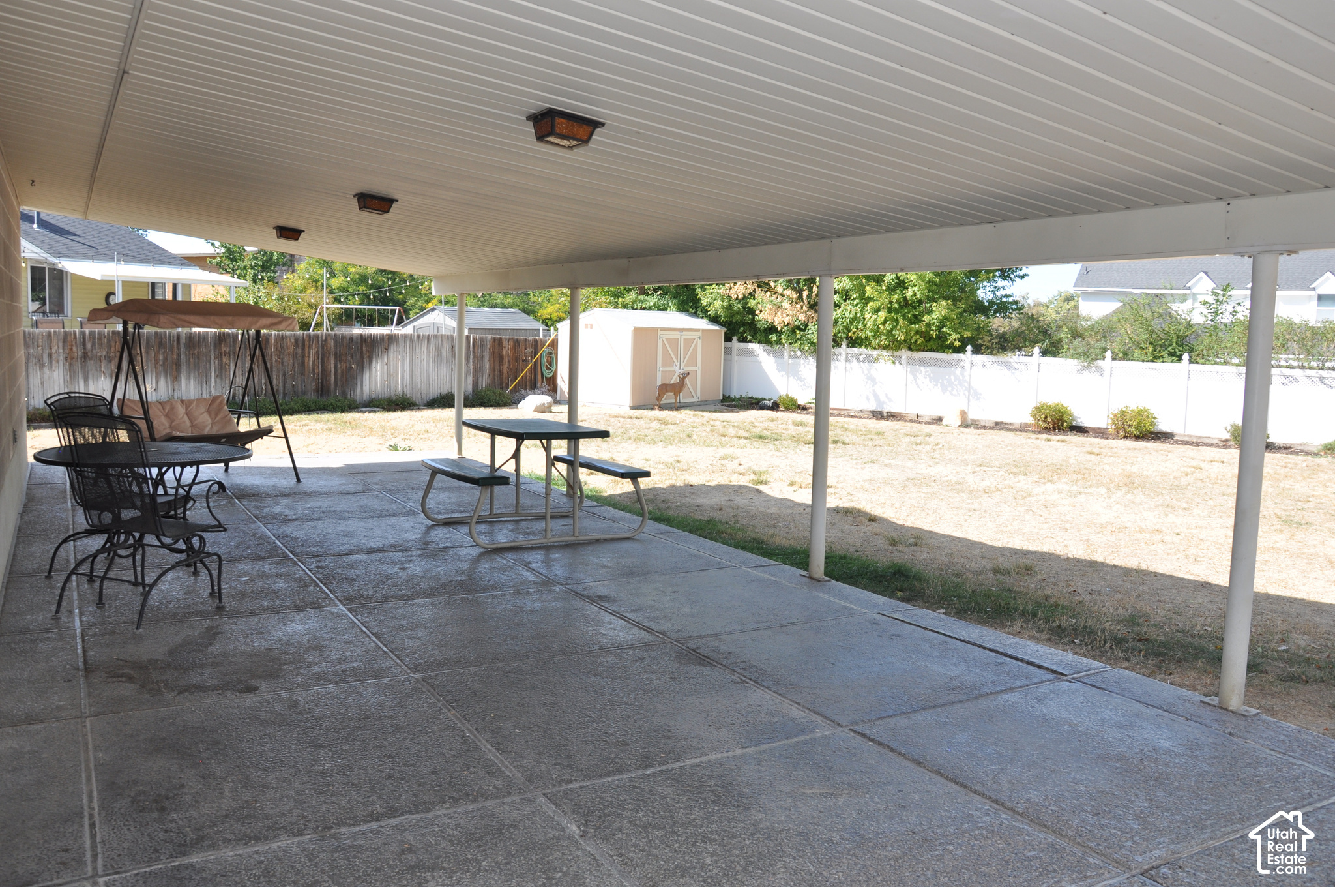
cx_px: 668
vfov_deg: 47.8
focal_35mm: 27
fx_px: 1000
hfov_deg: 67.4
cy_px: 444
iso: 200
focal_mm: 18
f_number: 9
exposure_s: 1/200
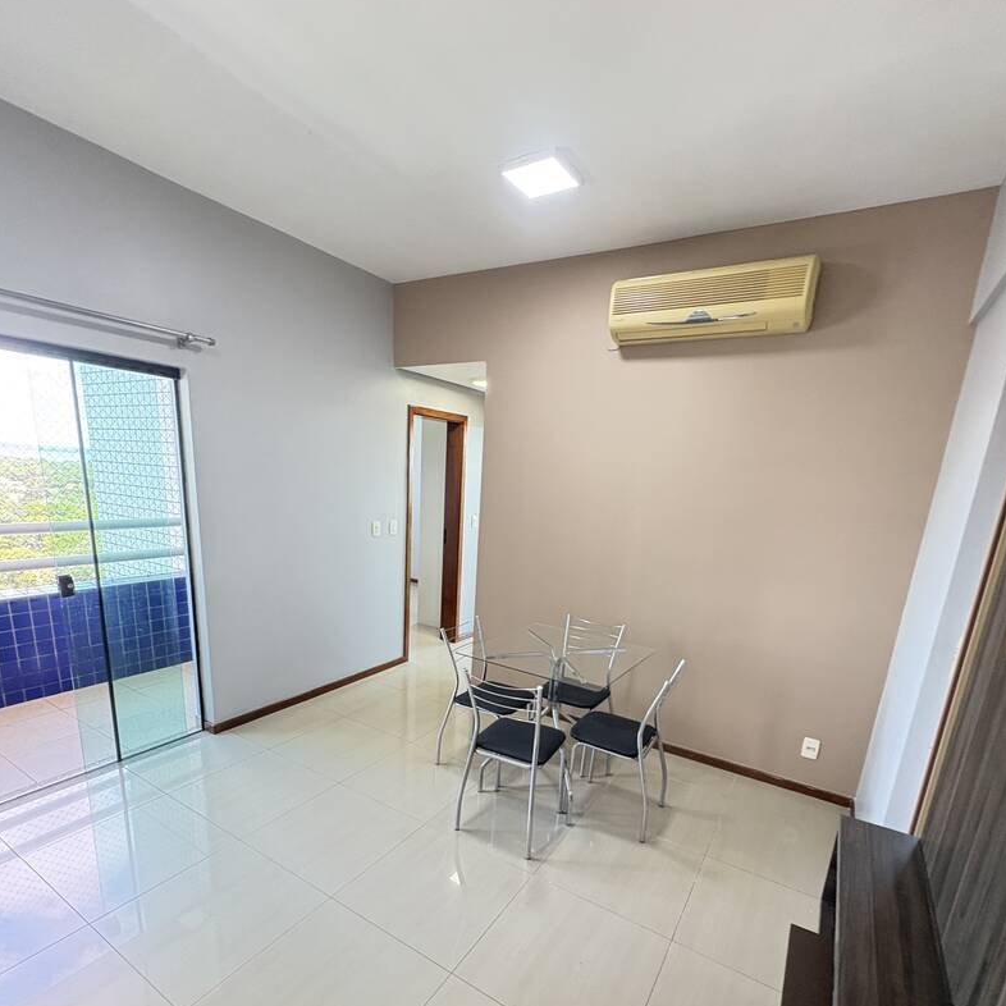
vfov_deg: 82.6
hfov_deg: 84.0
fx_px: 559
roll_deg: -1.5
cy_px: 621
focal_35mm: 17
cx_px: 494
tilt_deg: -12.8
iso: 400
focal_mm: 2.22
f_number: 2.2
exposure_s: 1/60
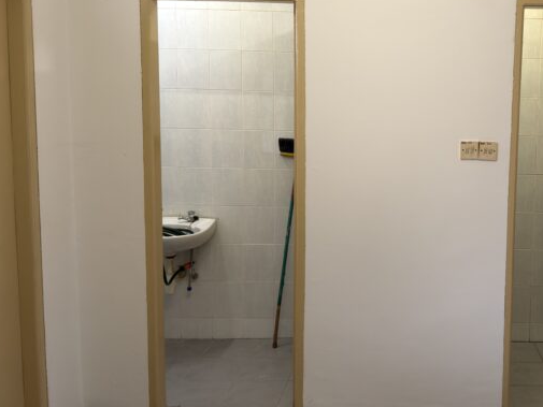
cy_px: 162
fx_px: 596
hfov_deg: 46.9
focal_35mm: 38
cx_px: 418
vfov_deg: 37.6
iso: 160
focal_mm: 6.76
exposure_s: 1/50
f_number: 1.78
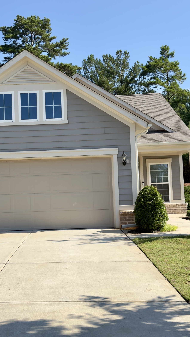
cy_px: 166
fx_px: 493
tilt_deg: +4.0
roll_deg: +2.1
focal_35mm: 55
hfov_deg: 21.7
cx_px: 62
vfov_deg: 37.8
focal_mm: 6.76
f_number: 1.78
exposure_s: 1/4098
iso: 64
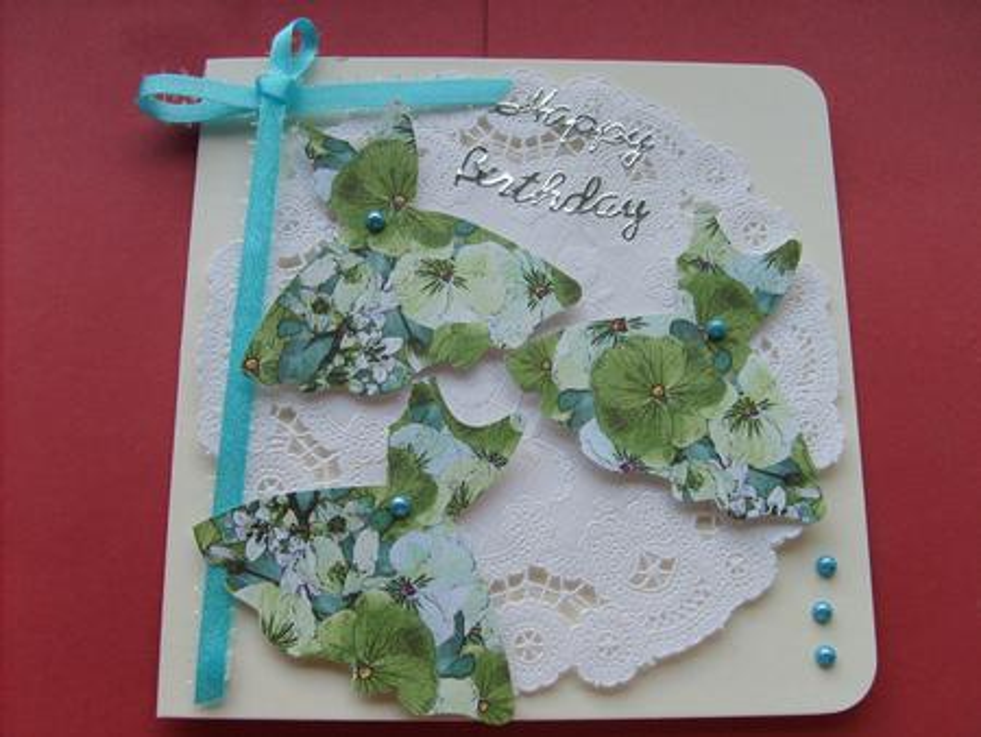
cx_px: 490
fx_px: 992
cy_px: 368
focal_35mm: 35
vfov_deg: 40.7
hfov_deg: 52.6
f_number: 2.8
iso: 50
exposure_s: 1/125
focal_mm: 5.8
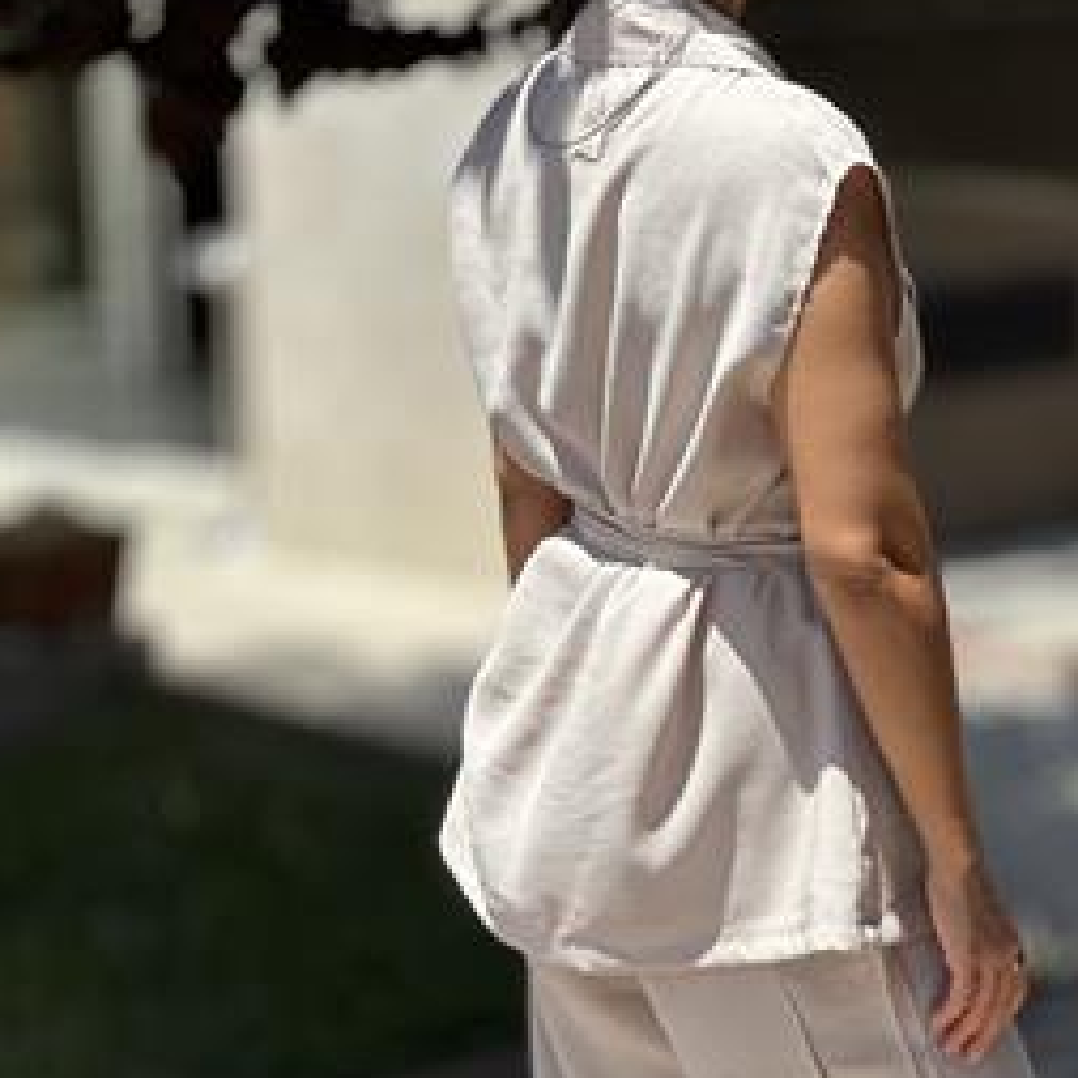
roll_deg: +0.7
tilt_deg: -13.9
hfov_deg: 15.7
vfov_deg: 15.6
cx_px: 656
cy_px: 773
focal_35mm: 111
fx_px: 3911
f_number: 2.8
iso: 32
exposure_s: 1/797
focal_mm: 9
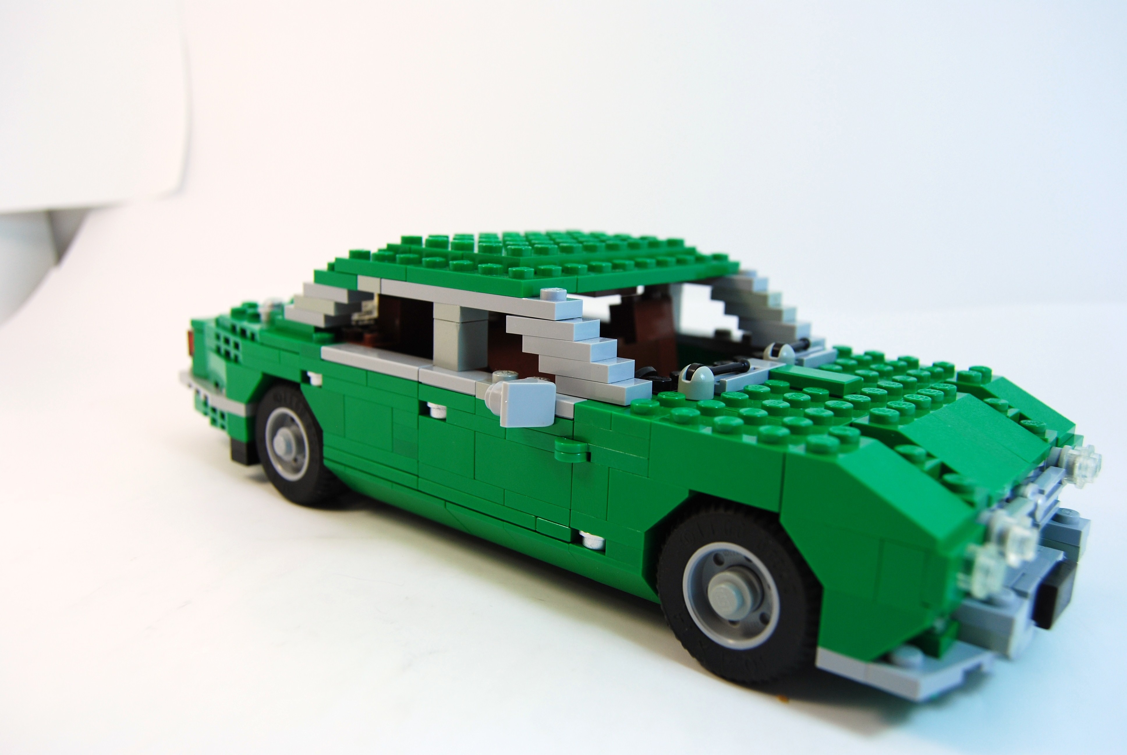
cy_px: 378
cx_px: 564
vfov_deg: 43.7
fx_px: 940
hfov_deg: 61.9
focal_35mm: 30
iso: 180
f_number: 5.6
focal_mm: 20
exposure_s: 1/125
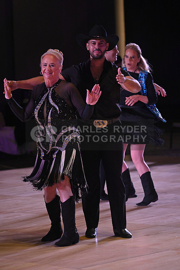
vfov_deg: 14.7
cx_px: 90
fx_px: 1049
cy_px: 135
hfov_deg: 9.8
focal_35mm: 140
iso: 2000
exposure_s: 1/400
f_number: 4.5
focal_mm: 140
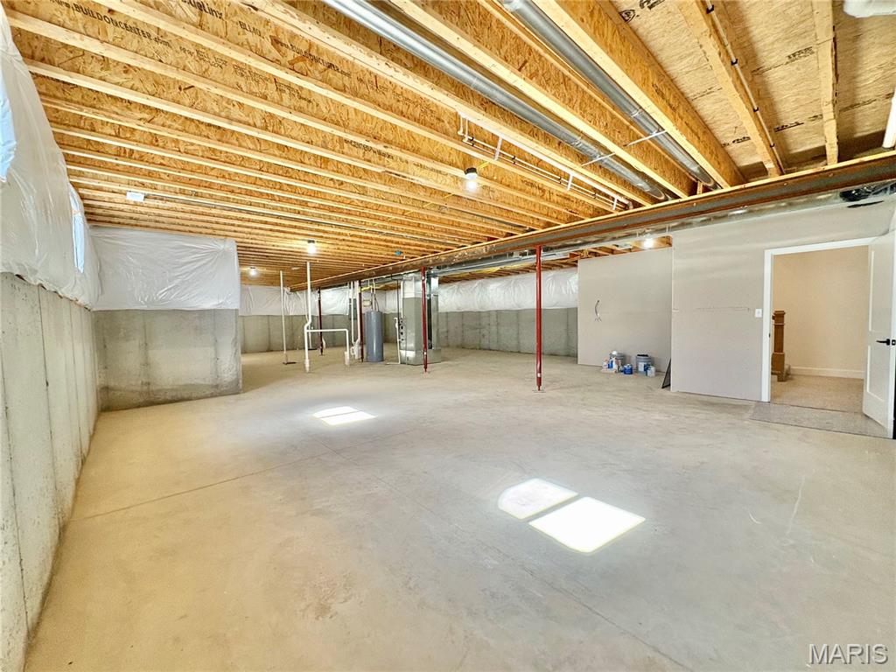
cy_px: 336
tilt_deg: -3.0
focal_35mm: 14
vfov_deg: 85.7
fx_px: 362
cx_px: 448
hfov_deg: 102.1
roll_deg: +1.2
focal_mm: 2.22
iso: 400
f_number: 2.2
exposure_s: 1/120
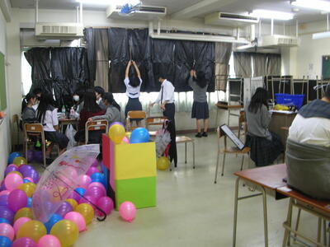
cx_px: 165
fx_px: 334
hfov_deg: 52.6
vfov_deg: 40.7
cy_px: 124
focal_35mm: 35
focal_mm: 5.8
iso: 50
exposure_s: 1/7.3
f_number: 2.8
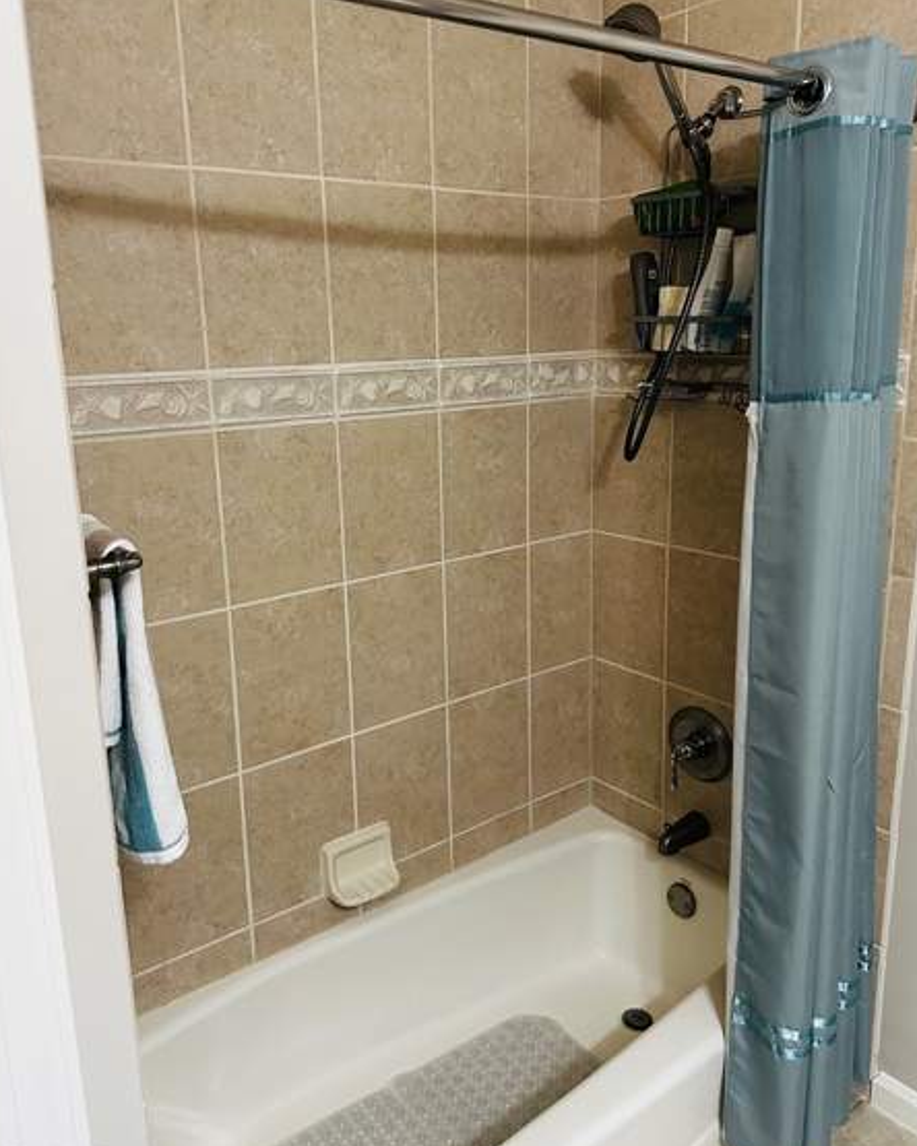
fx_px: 916
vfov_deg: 64.0
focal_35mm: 27
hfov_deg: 53.2
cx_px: 440
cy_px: 545
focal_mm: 6.86
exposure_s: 1/60
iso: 400
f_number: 1.78
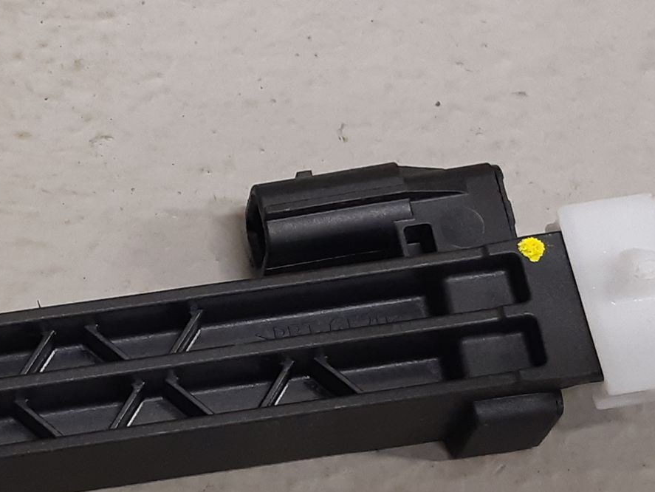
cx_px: 119
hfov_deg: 31.2
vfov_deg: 24.3
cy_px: 319
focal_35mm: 60
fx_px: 1136
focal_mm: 3.93
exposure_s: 1/50
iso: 160
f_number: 1.7
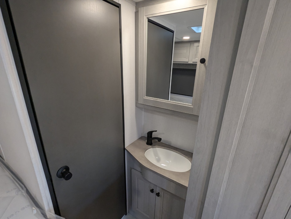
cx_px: 146
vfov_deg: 78.2
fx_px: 135
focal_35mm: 16
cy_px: 110
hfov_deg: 94.4
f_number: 2.2
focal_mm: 2.35
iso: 219
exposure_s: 1/78.6
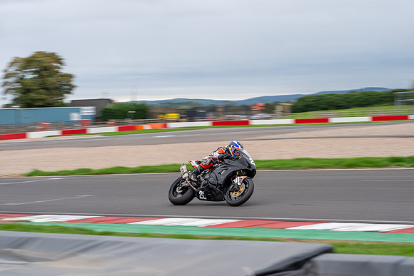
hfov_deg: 20.4
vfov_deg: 13.7
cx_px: 207
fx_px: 1151
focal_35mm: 100
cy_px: 138
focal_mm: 100
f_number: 11
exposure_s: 1/200
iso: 800
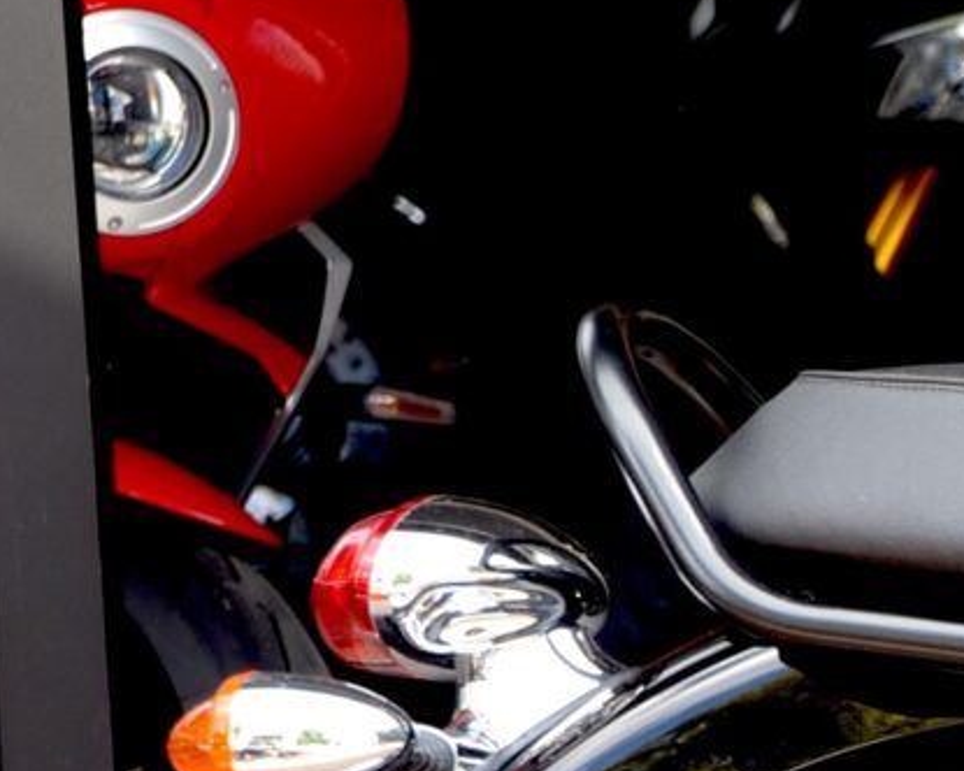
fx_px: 10243
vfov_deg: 4.3
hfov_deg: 5.1
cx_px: 2797
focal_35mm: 359
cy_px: 872
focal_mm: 62
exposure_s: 1/60
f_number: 4
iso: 100
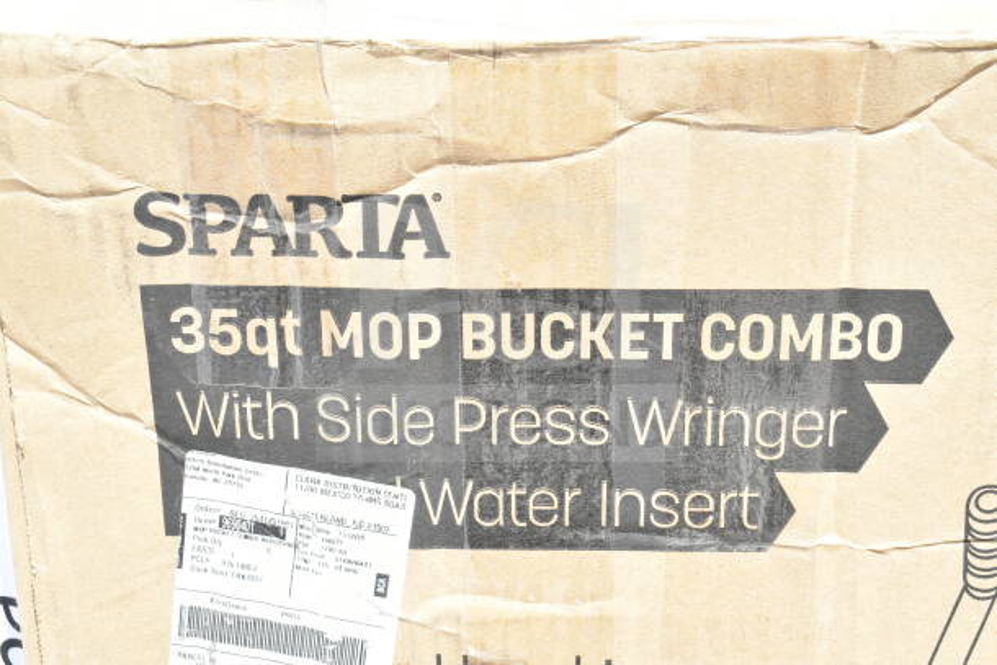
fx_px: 1662
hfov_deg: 33.4
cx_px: 498
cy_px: 332
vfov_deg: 22.6
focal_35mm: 60
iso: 1600
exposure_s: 1/500
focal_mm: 40
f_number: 11
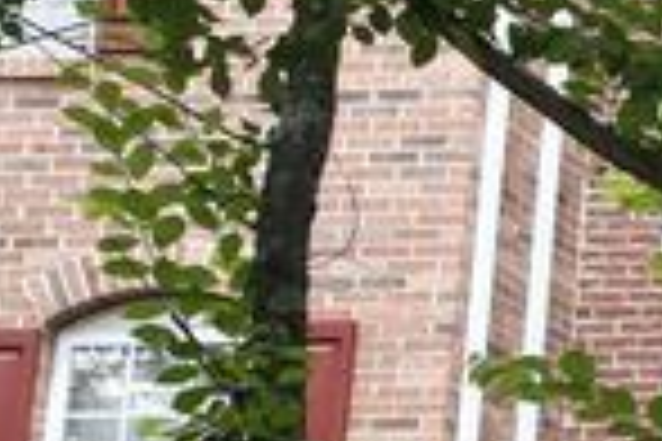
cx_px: 1927
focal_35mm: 146
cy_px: 536
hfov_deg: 10.4
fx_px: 2685
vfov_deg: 9.3
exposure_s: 1/100
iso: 100
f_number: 5.6
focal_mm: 14
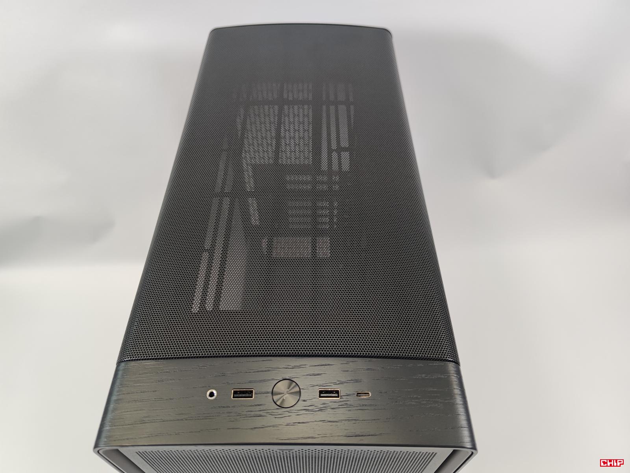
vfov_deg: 54.9
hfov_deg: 69.4
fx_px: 455
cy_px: 236
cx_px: 315
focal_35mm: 25
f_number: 1.85
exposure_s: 1/100
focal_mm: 6.78
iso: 111
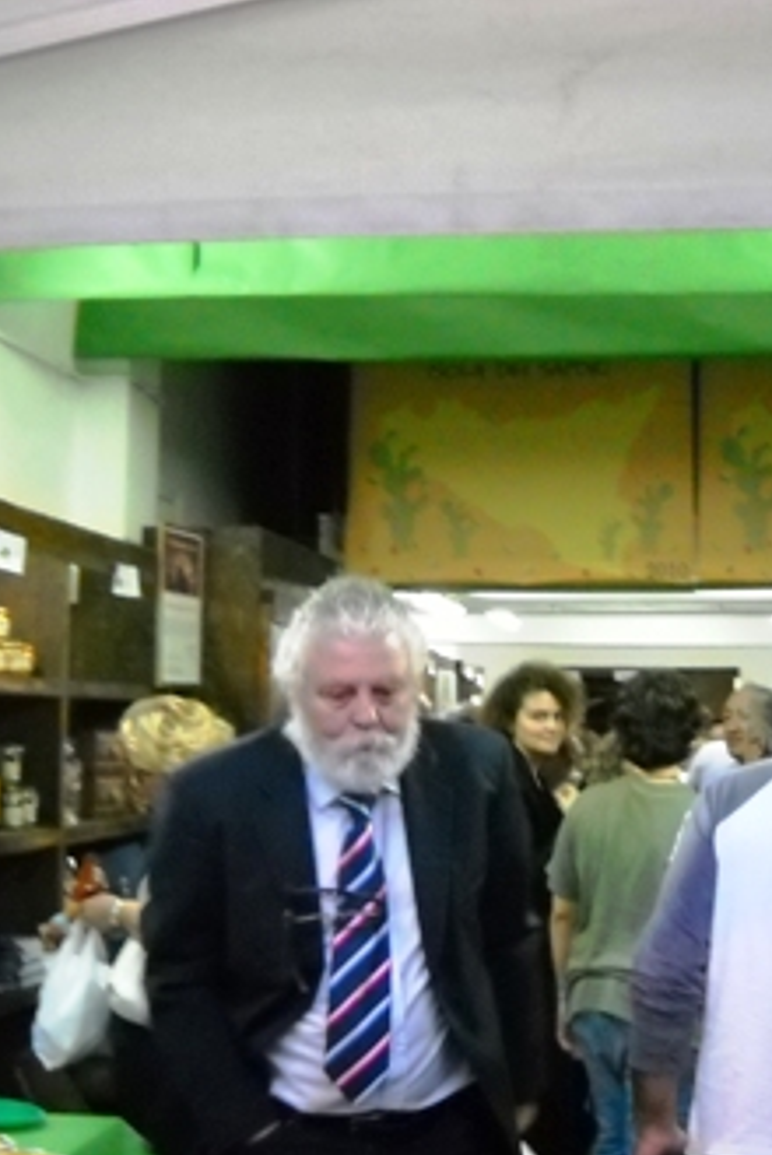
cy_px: 579
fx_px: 1862
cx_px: 653
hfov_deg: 23.0
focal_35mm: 58
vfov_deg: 34.5
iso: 800
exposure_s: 1/17
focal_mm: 6.72
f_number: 3.1
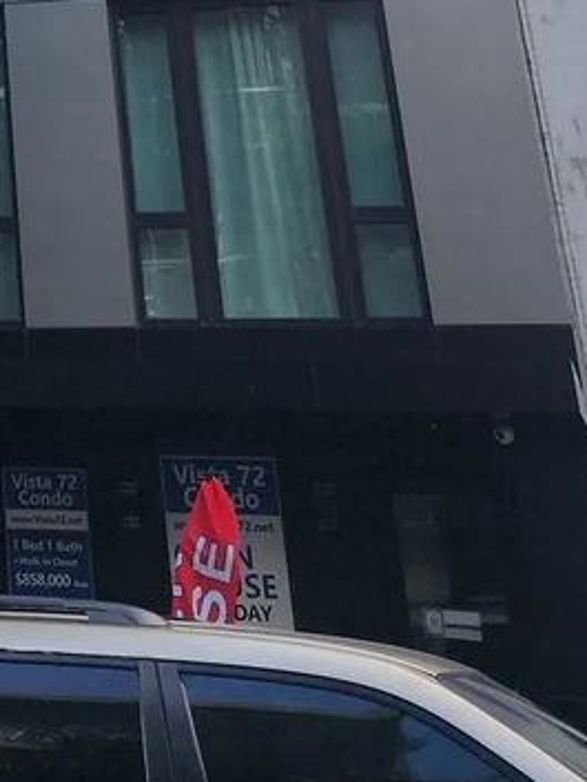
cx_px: -390
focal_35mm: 89
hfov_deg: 14.9
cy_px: -513
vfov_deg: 18.5
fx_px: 2011
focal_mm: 6.4
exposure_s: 1/323
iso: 12
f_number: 1.8
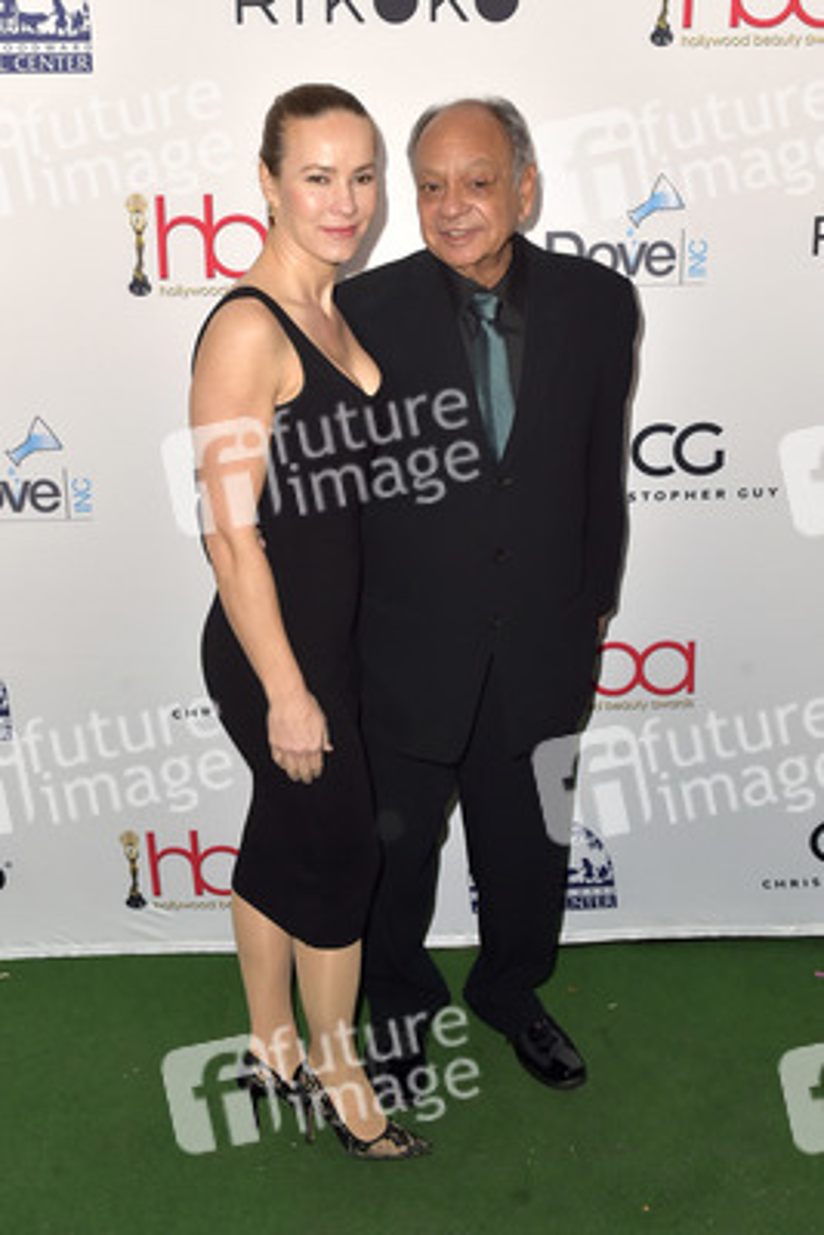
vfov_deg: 58.7
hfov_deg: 41.1
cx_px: 412
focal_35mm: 32
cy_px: 618
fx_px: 1098
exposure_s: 1/250
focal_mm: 32
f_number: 6.3
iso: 400
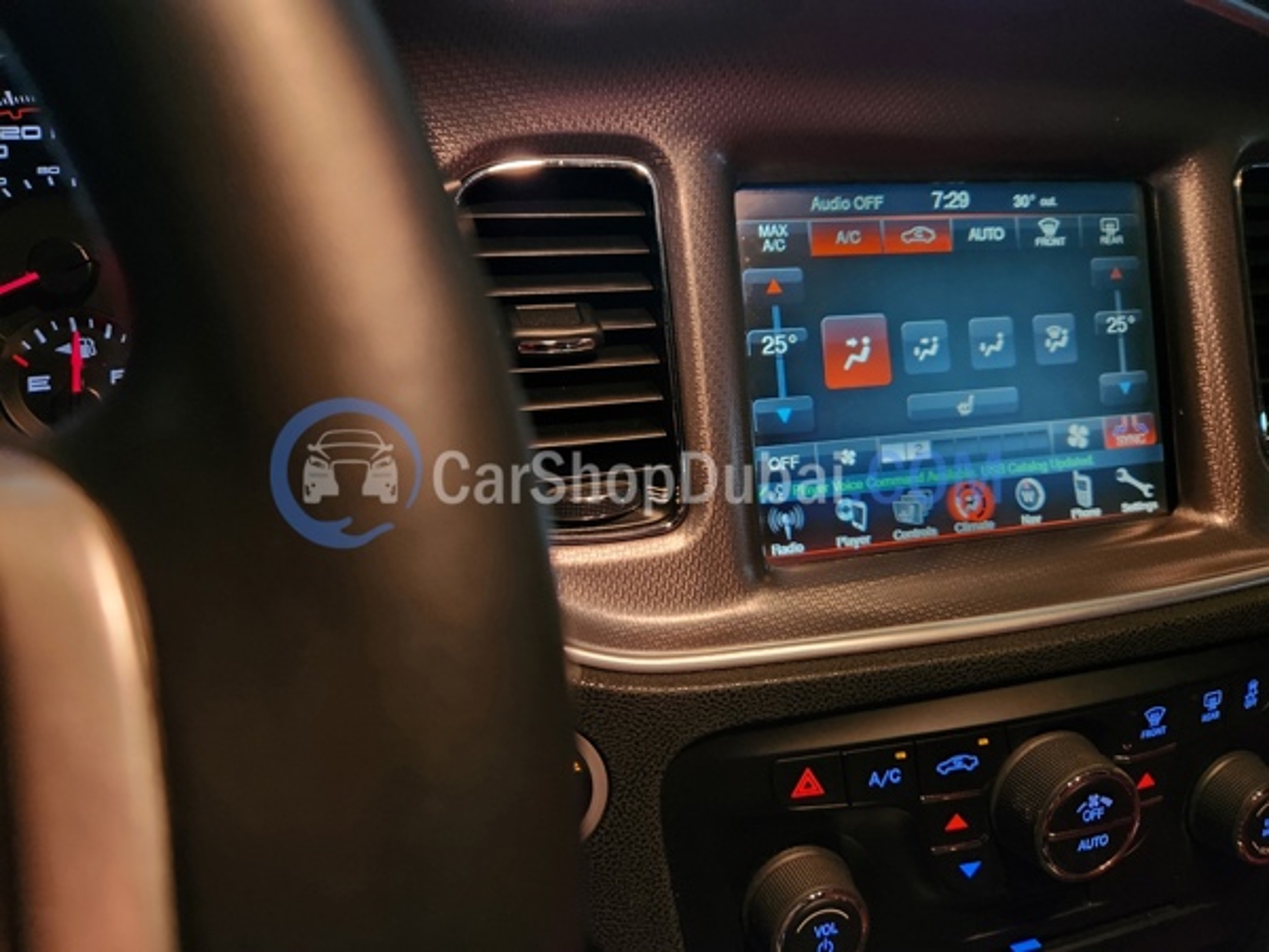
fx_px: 843
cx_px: 634
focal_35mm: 23
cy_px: 476
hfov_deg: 73.9
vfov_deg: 58.9
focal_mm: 5.4
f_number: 1.8
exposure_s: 1/24
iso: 1000
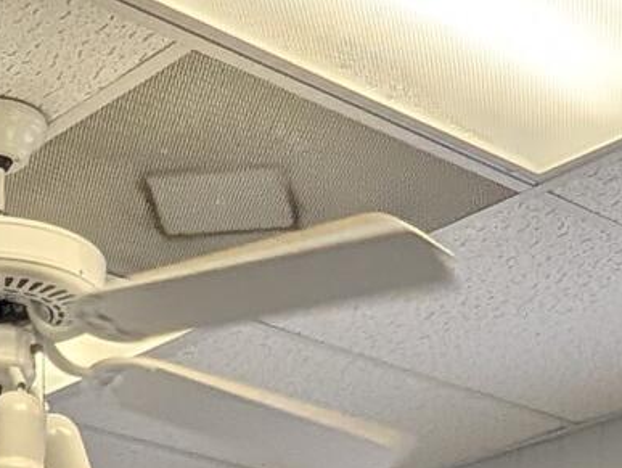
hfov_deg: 21.0
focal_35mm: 93
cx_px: 204
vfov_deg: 12.2
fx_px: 1673
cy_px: 1171
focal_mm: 2.02
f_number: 1.7
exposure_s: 1/121
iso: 54
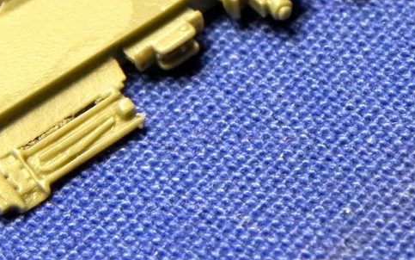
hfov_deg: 6.4
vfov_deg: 4.0
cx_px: 234
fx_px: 3721
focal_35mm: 329
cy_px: 40
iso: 400
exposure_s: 1/17
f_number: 4
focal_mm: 20.8
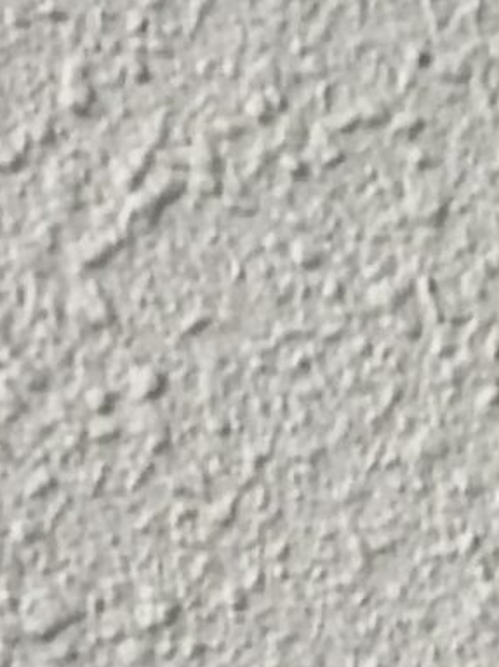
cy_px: 1073
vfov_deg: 10.2
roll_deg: +2.8
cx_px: 1490
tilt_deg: +4.7
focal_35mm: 187
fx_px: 3596
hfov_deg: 7.1
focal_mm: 3.99
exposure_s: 1/329
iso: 20
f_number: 1.8
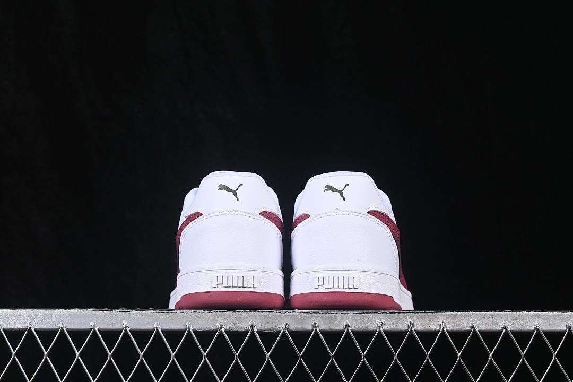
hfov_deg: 27.0
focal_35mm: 75
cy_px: 191
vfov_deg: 18.2
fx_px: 1194
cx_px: 286
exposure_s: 1/80
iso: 160
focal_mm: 50
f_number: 8
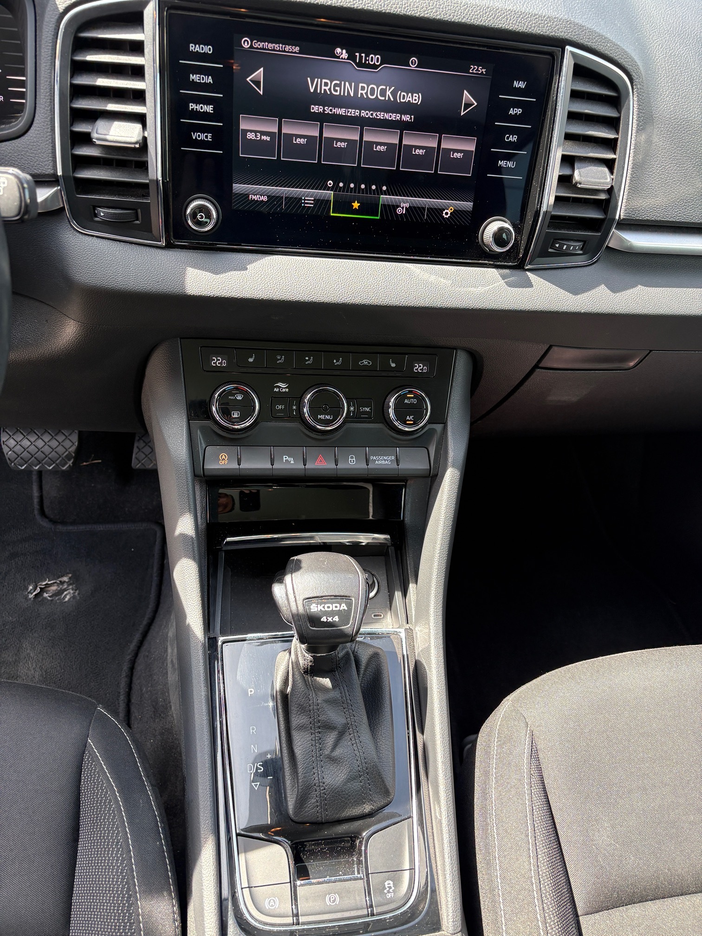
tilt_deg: -42.6
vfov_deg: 67.3
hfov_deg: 53.1
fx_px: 703
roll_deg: -13.6
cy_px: 468
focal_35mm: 26
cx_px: 351
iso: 50
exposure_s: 1/122
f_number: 1.6
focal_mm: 5.96
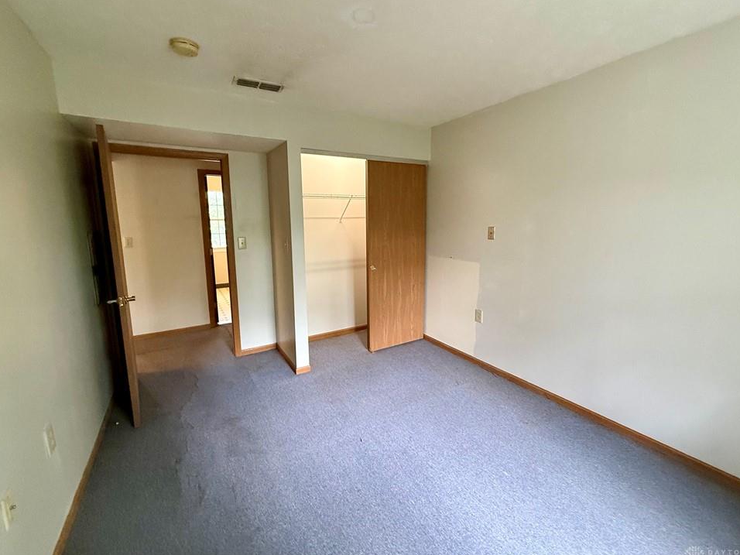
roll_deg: +0.7
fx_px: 321
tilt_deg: -6.4
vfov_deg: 81.7
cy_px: 267
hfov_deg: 98.2
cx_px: 365
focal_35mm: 15
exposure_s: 1/60
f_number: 2.2
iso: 500
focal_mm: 2.22
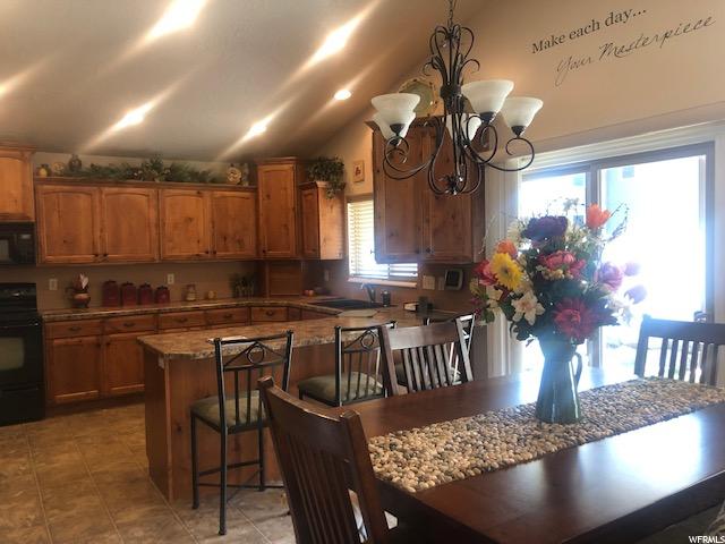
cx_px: 362
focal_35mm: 28
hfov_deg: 63.4
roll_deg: +1.3
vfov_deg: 49.7
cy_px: 272
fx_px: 586
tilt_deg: -3.6
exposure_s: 1/24
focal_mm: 4
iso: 40
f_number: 1.8
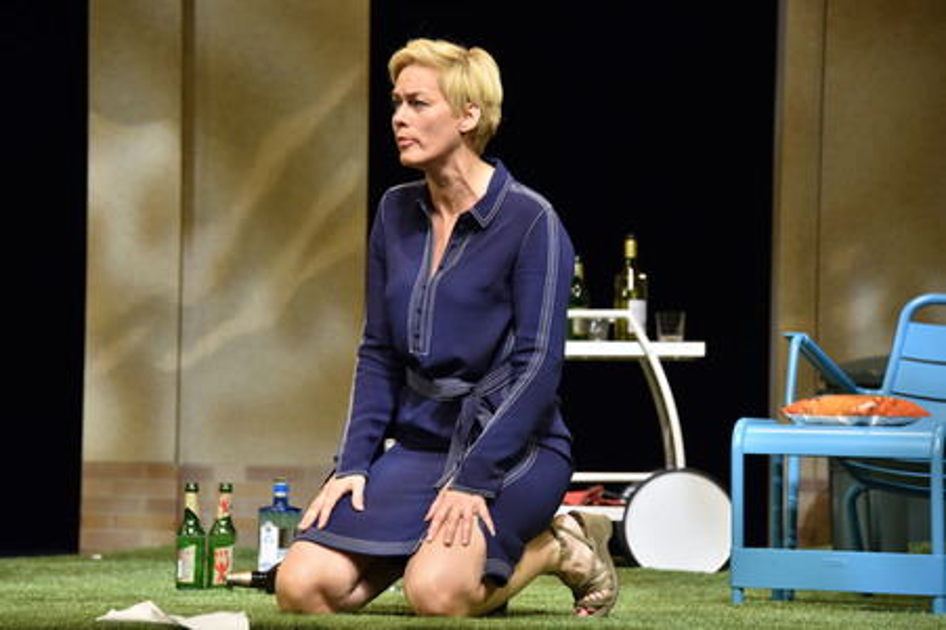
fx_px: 4989
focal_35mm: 190
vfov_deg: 7.2
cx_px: 473
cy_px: 315
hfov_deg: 10.8
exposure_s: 1/160
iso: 1250
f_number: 6.3
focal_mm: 190
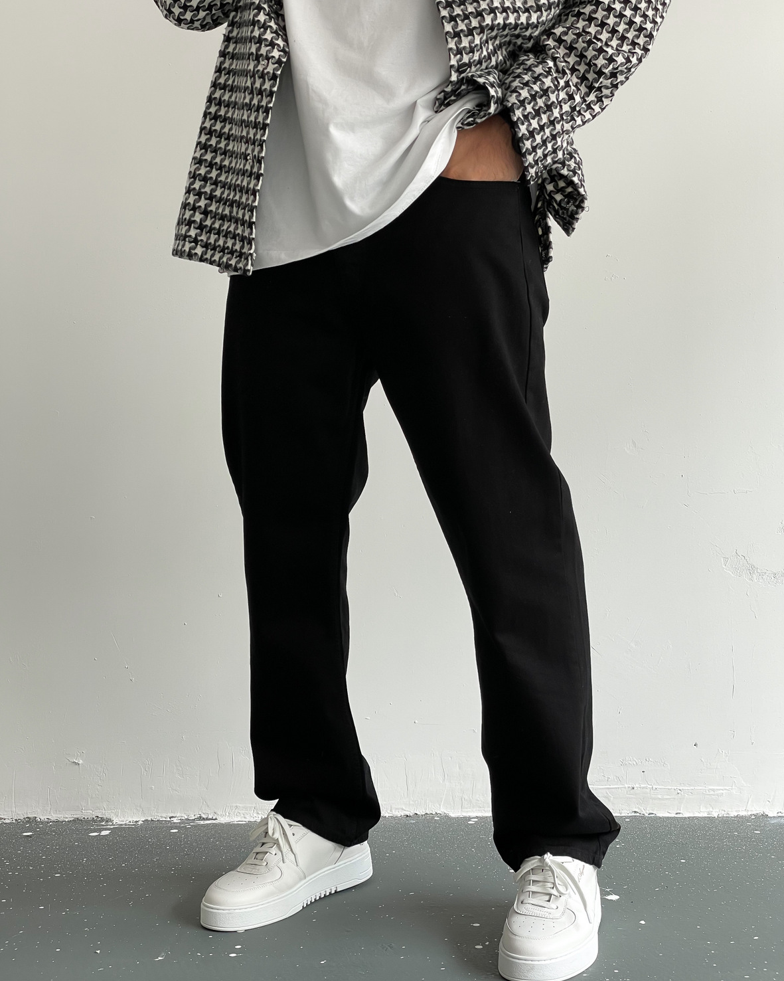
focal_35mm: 55
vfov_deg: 34.2
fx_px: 1596
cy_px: 493
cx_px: 393
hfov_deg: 27.6
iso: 50
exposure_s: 1/120
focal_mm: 6
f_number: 2
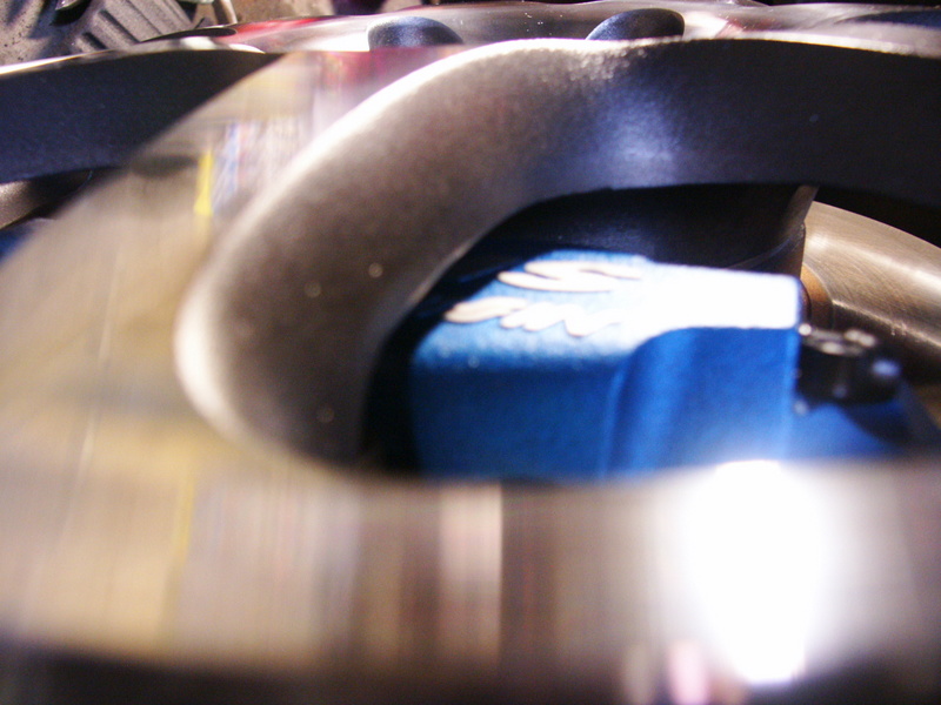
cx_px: 470
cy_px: 352
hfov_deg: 61.7
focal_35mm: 29
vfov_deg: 48.2
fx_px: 788
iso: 200
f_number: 2.8
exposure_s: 1/8
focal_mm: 7.7
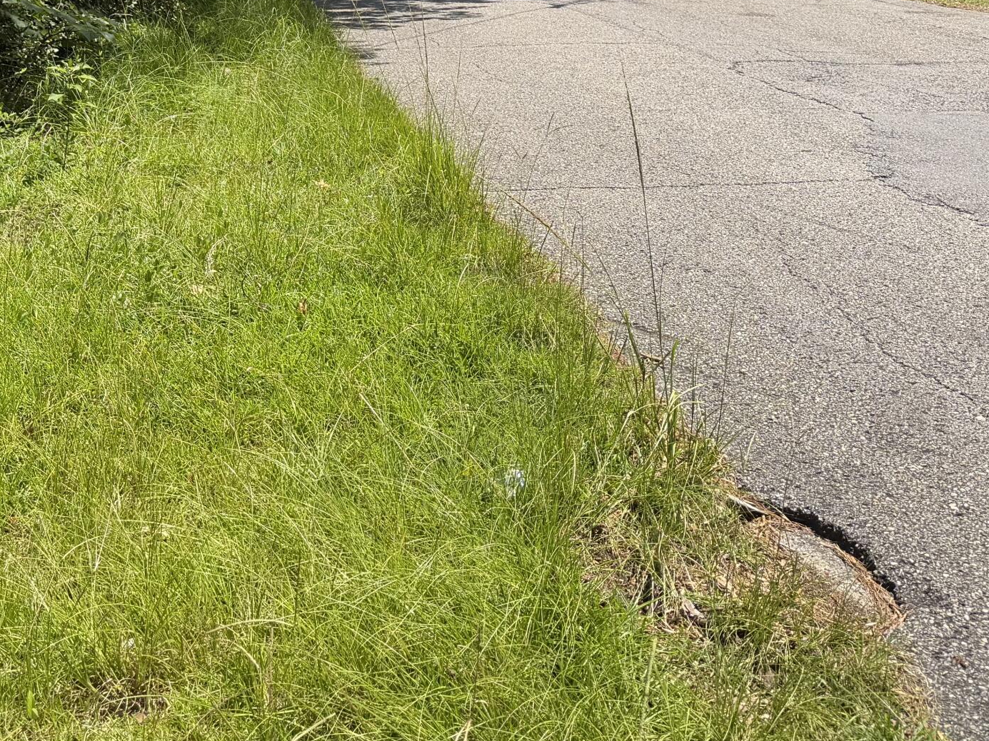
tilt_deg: -0.8
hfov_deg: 35.9
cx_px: 236
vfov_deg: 26.4
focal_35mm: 52
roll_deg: +1.0
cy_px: -19
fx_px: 1485
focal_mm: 6.76
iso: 80
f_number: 1.78
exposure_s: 1/2703
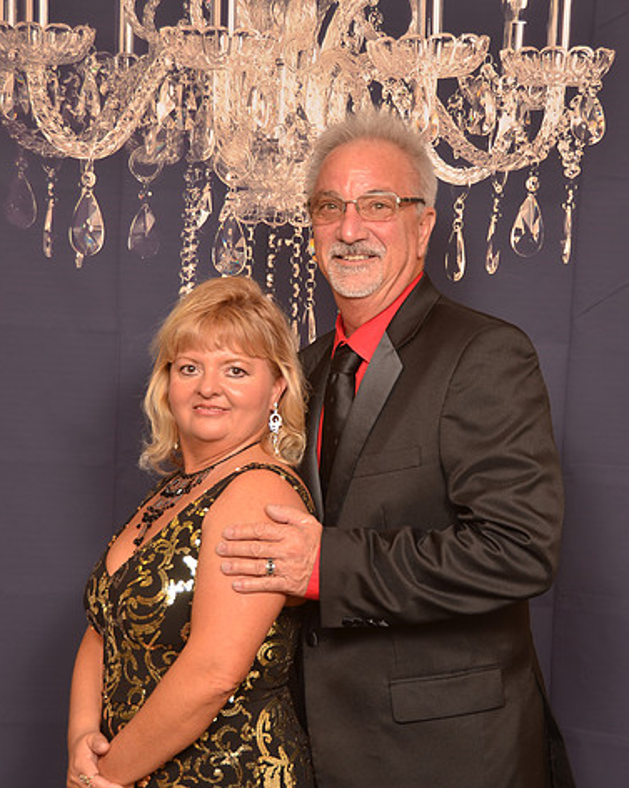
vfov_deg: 25.1
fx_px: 1770
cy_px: 444
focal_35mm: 76
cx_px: 312
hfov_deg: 20.1
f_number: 5.6
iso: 200
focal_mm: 44
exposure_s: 1/60
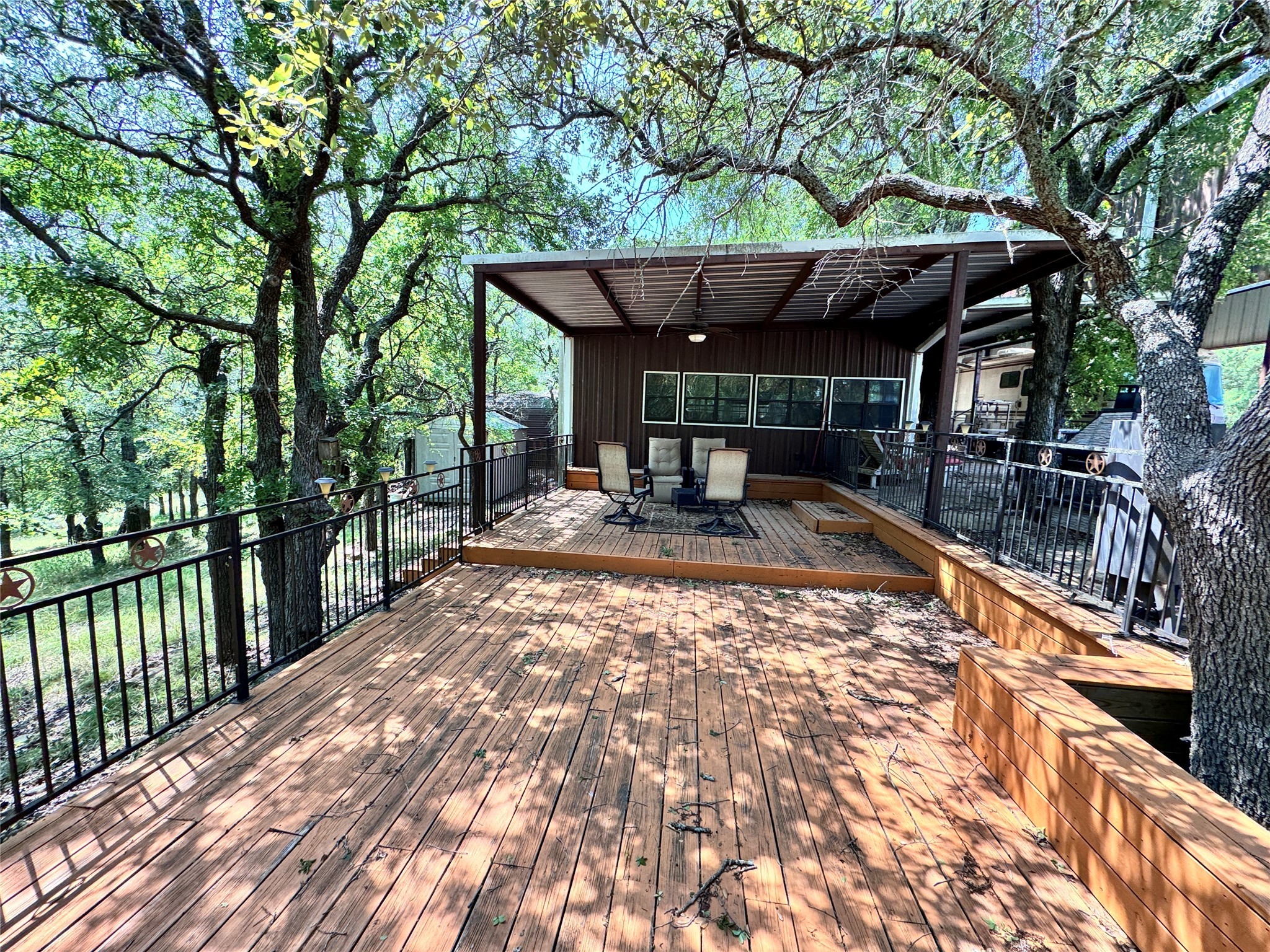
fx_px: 514
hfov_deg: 102.1
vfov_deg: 85.7
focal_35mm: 14
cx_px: 635
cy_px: 476
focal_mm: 2.22
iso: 40
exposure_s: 1/128
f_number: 2.2
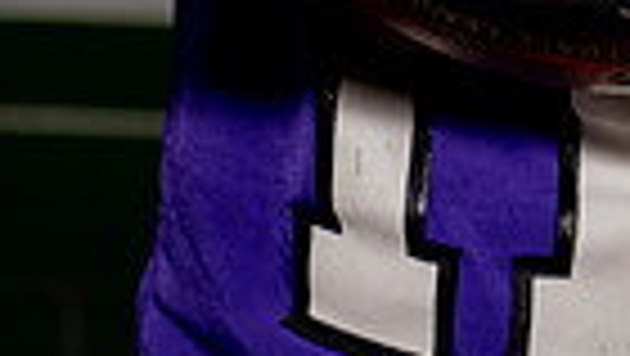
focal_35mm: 236
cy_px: -554
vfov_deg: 5.0
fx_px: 3945
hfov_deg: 9.1
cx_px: 621
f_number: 6.3
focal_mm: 70
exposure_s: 1/250
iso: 100
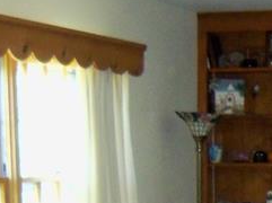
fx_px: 1169
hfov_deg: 12.4
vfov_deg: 9.6
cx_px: 446
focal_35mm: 149
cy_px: 310
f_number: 3.5
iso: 400
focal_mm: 6.2
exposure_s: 1/30
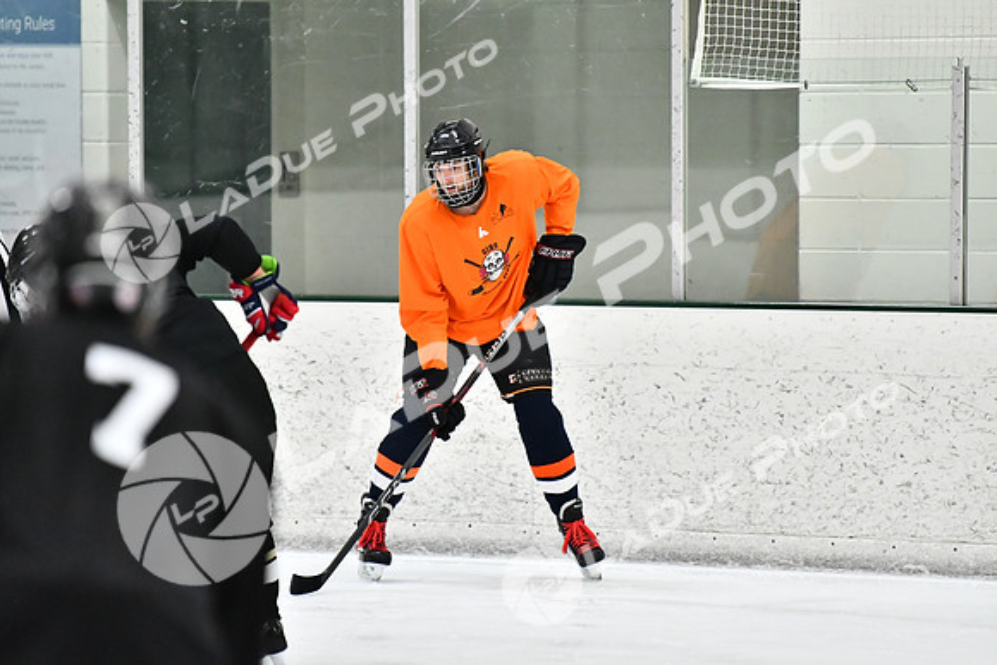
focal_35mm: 300
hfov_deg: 6.9
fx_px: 8310
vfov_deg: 4.6
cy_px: 332
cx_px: 498
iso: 5000
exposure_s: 1/1250
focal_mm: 200
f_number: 2.8
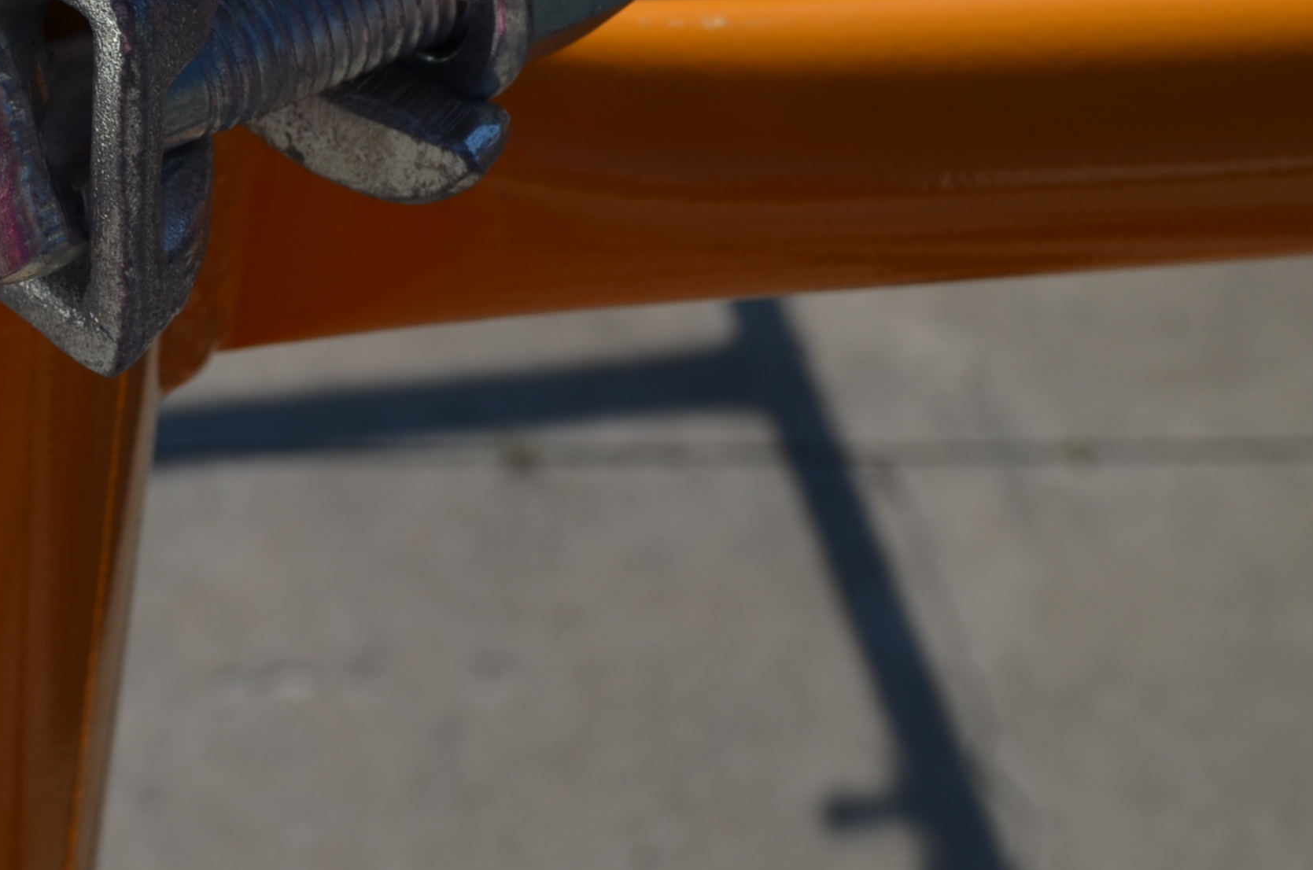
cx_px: -3
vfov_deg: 14.4
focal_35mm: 93
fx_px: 3385
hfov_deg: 21.2
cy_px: -14
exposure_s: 1/160
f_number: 8
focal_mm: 28
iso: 100
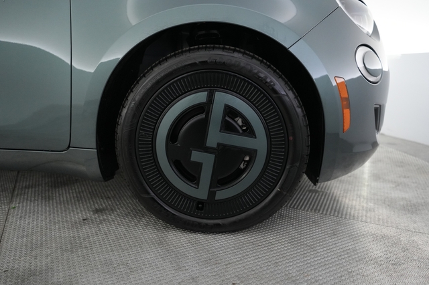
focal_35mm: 26
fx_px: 310
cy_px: 142
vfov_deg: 49.5
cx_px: 214
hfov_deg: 69.4
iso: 4000
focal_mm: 26
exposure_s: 1/160
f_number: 2.8
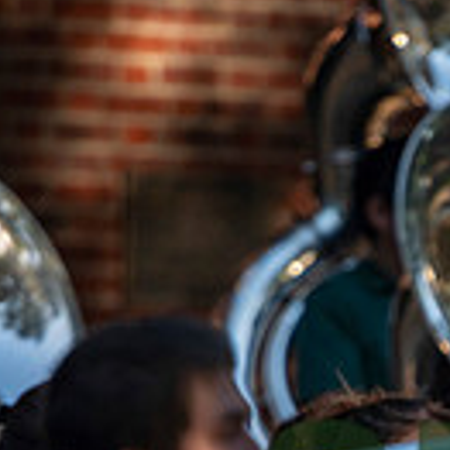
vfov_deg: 2.3
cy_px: 581
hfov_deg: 2.3
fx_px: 11104
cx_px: 522
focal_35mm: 755
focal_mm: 200
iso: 800
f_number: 2.8
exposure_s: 1/2500
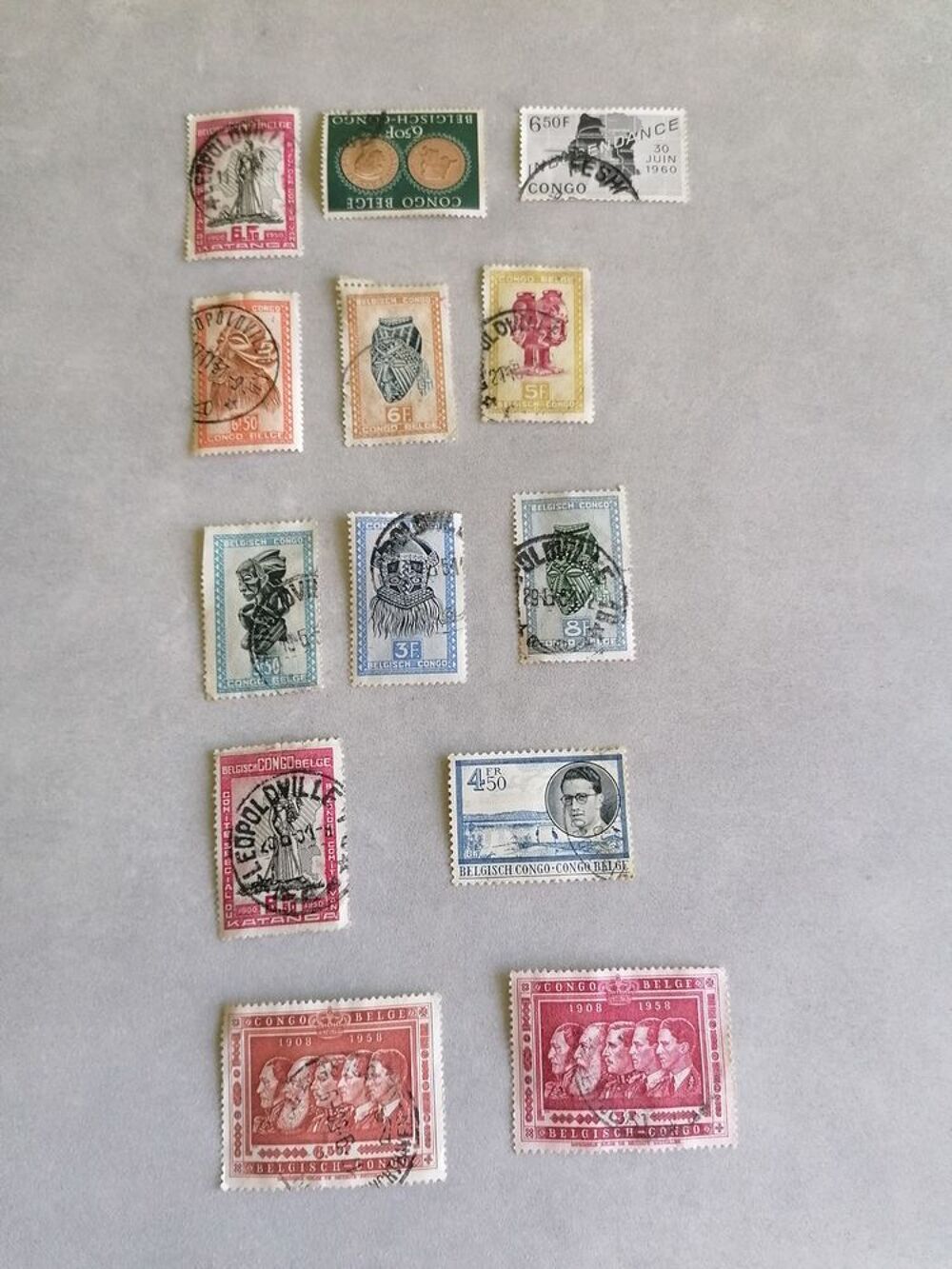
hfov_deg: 51.4
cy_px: 634
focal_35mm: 27
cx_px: 476
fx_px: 990
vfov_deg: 65.3
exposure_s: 1/50
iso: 160
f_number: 1.8
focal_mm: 4.75
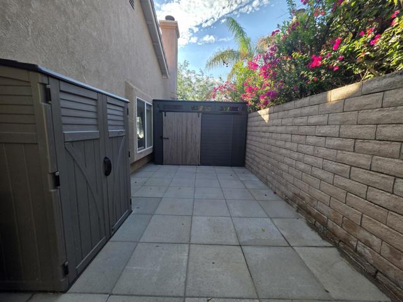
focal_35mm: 13
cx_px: 202
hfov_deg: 106.2
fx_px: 151
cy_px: 151
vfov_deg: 89.9
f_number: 1.9
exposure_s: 1/412
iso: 40
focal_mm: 2.2
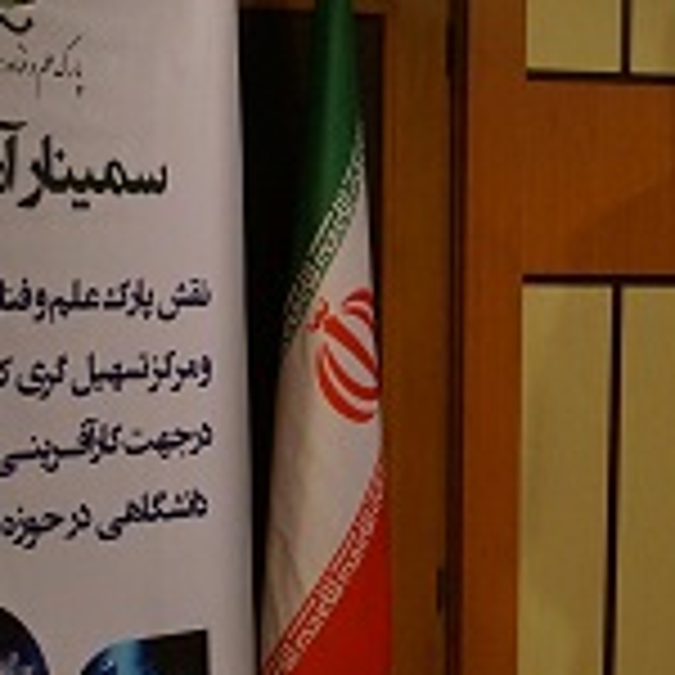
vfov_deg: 14.1
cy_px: 405
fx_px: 2723
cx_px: 662
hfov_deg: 13.9
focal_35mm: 123
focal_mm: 29
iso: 3200
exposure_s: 1/100
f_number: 4.5
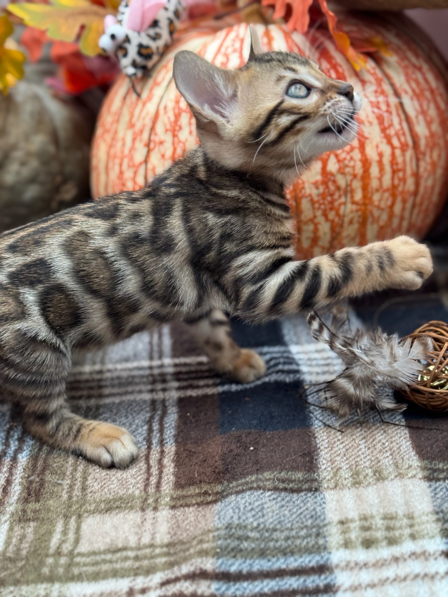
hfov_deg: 30.3
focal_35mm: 48
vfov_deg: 39.7
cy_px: 298
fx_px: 828
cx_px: 224
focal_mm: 6.76
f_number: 1.78
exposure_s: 1/174
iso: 64
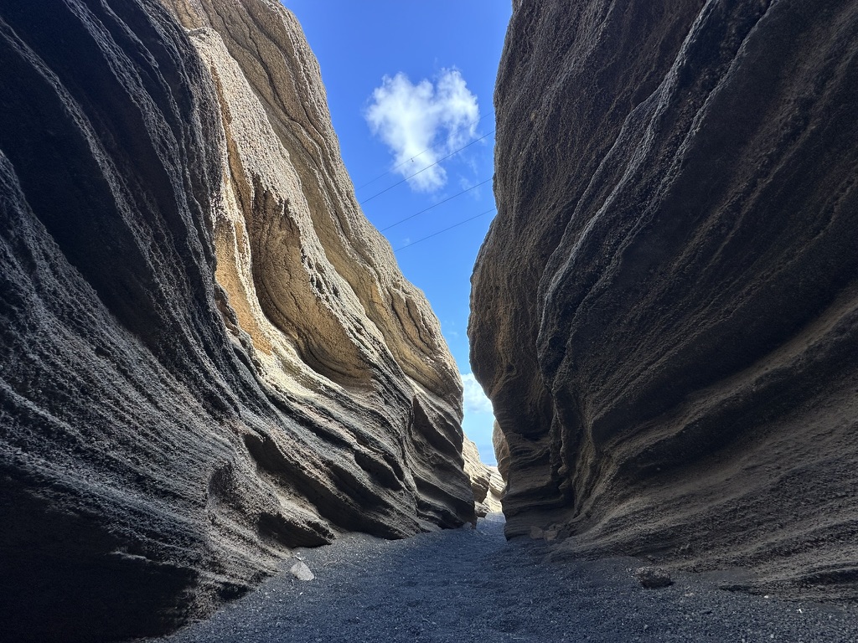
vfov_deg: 85.7
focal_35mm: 14
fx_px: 347
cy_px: 322
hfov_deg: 102.1
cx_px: 429
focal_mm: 2.22
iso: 40
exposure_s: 1/363
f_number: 2.2
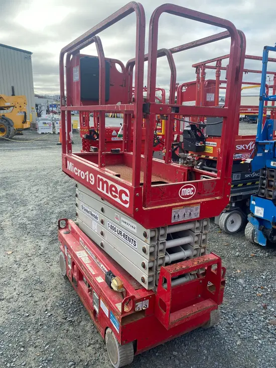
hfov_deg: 53.1
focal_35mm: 26
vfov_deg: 67.3
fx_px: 276
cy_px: 184
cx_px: 138
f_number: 1.8
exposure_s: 1/990
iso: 32
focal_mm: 4.25
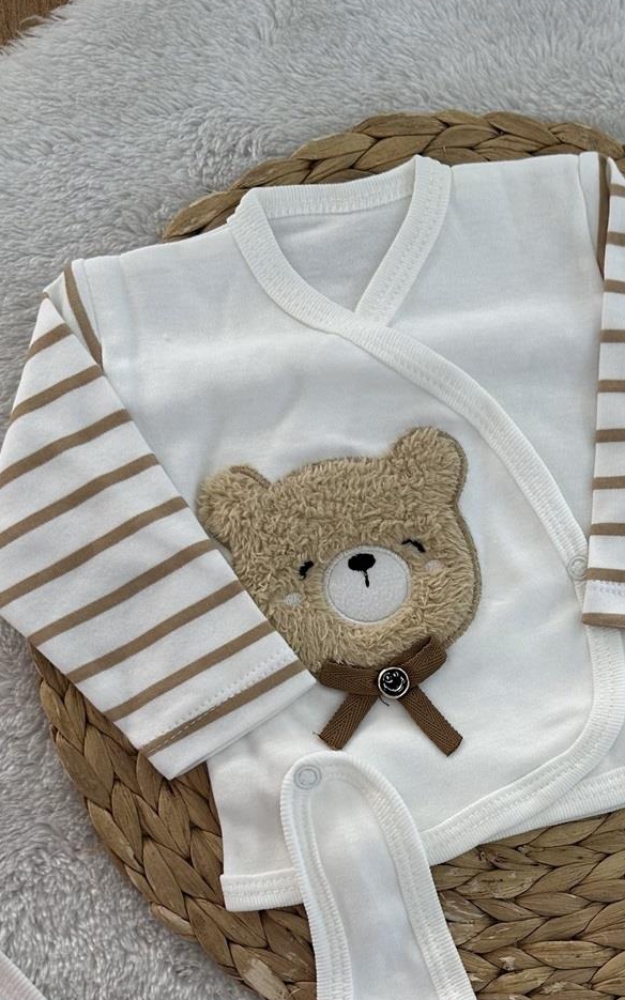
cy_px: 795
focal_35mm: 49
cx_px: 569
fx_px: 1336
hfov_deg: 25.5
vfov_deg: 39.5
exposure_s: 1/100
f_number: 1.78
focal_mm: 6.86
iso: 80
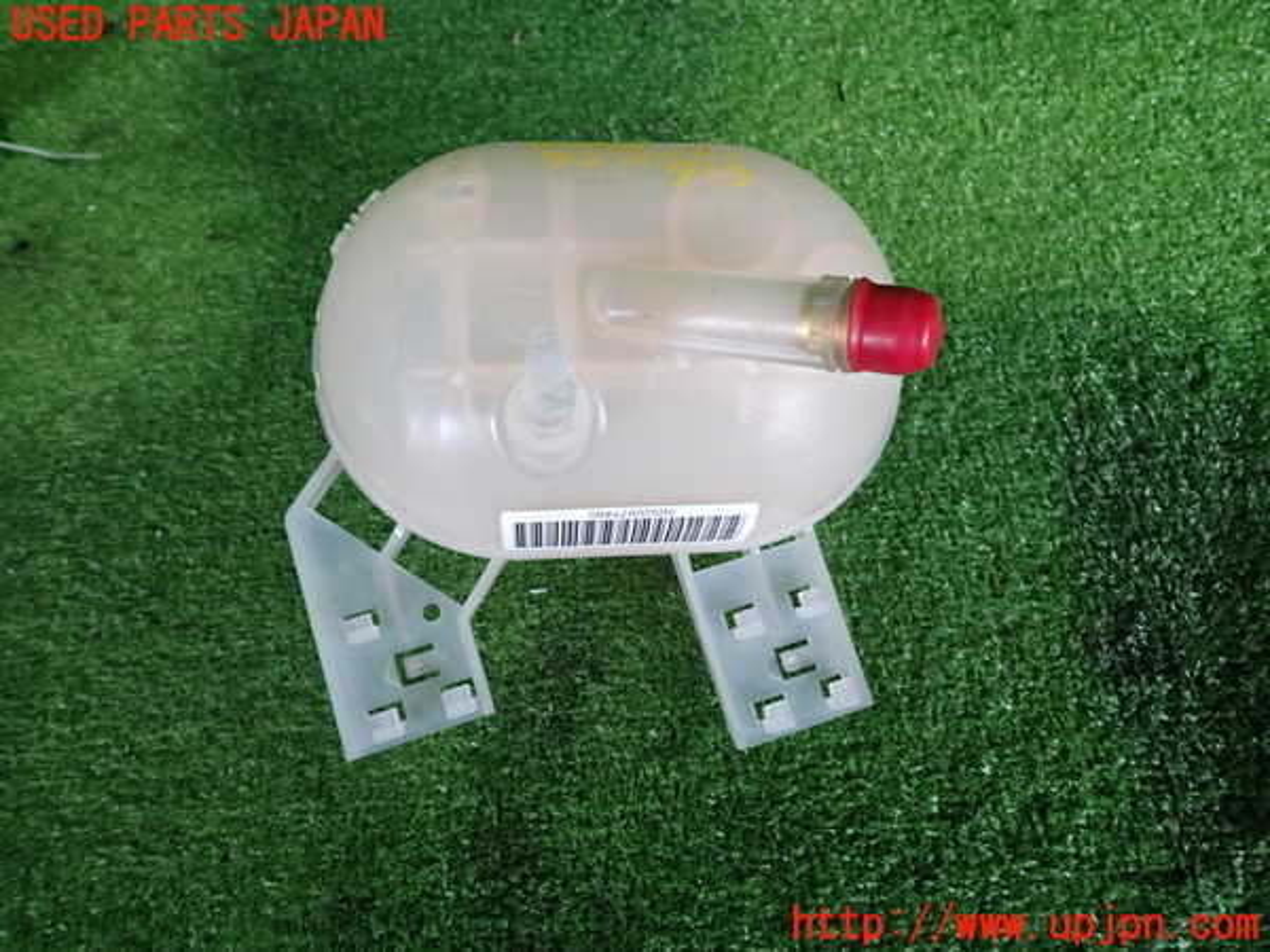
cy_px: 476
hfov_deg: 69.4
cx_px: 635
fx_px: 917
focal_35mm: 25
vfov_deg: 54.9
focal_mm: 4.5
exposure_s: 1/30
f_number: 2
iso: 200
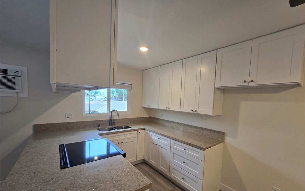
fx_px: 116
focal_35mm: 14
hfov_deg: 105.3
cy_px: 111
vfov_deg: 78.0
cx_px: 153
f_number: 2.2
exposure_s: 1/60
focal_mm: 2.2
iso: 80
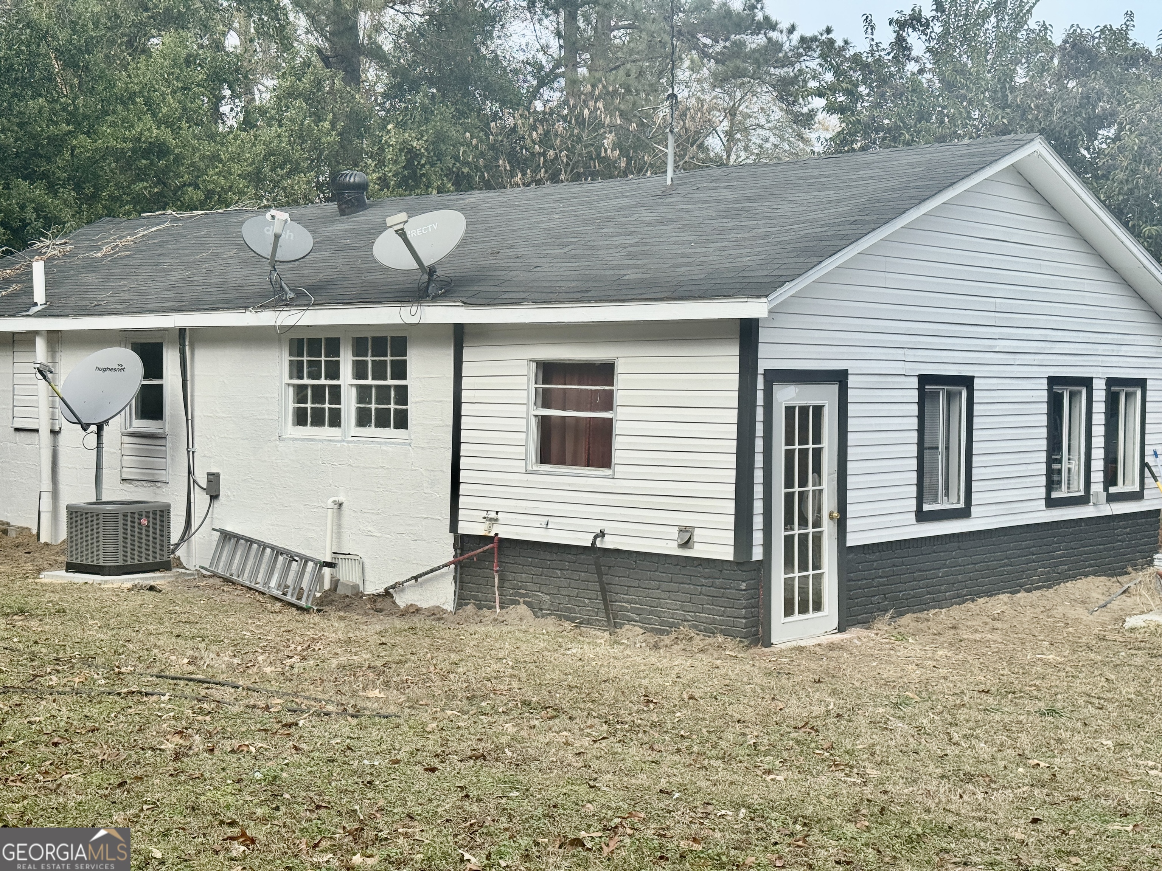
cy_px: 436
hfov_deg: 39.7
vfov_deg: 30.3
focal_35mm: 48
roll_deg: -0.3
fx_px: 1611
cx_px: 581
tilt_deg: -3.5
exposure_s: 1/2833
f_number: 1.78
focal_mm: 6.76
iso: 64
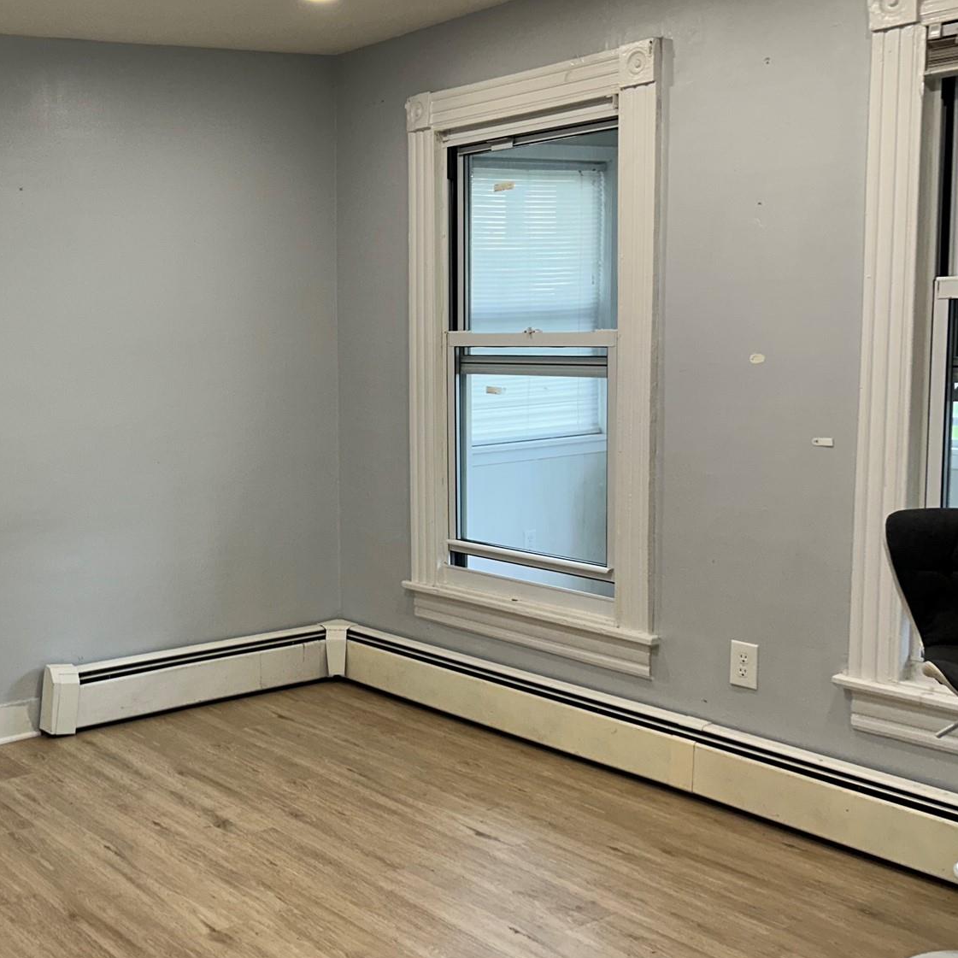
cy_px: 478
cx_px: 105
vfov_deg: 40.0
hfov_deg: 37.5
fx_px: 1315
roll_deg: +2.5
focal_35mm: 42
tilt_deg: -7.4
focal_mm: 5.7
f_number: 1.5
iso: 64
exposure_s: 1/120
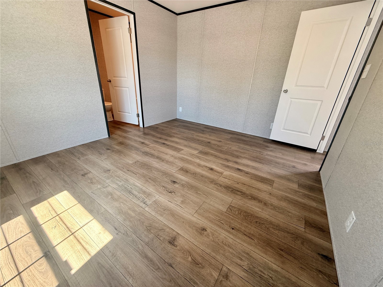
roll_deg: -1.7
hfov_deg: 102.1
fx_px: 155
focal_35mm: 14
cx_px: 192
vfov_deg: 85.7
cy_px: 144
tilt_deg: -23.0
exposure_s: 1/120
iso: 160
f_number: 2.2
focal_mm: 2.22
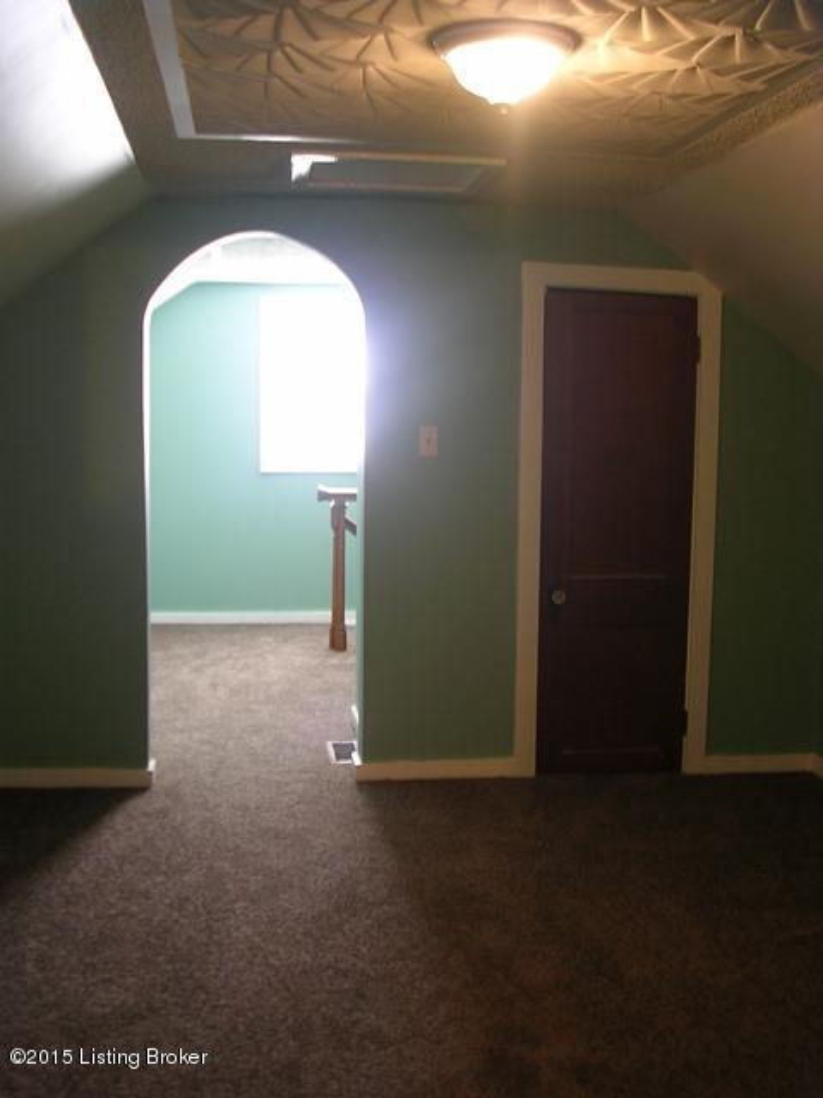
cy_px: 549
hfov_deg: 37.7
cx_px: 412
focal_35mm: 38
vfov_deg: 49.0
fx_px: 1205
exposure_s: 1/5.4
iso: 50
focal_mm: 5.8
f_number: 2.8
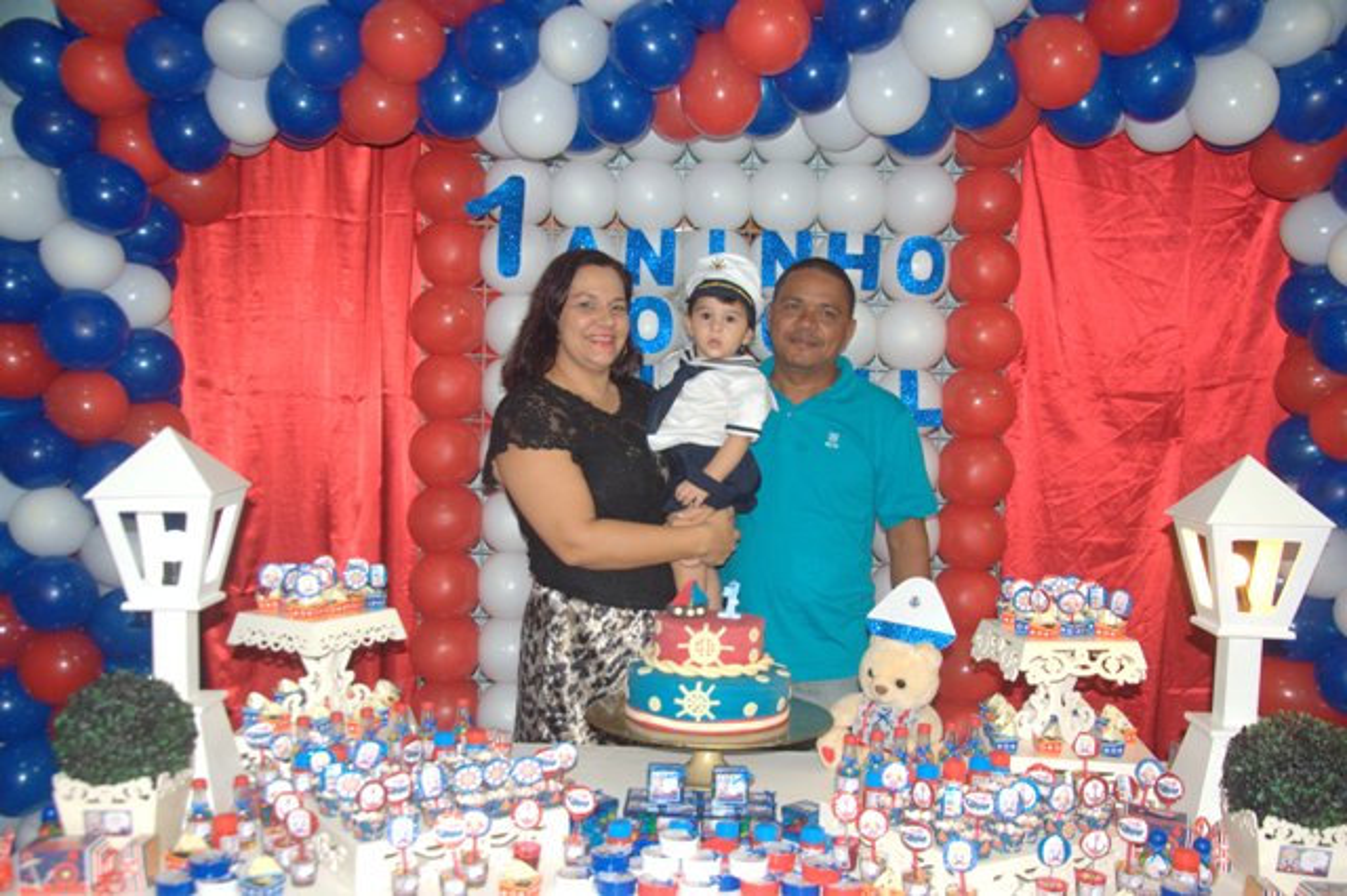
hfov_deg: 51.3
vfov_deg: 35.5
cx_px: 674
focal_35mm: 38
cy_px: 448
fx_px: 1402
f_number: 4
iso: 800
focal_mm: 25
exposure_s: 1/60
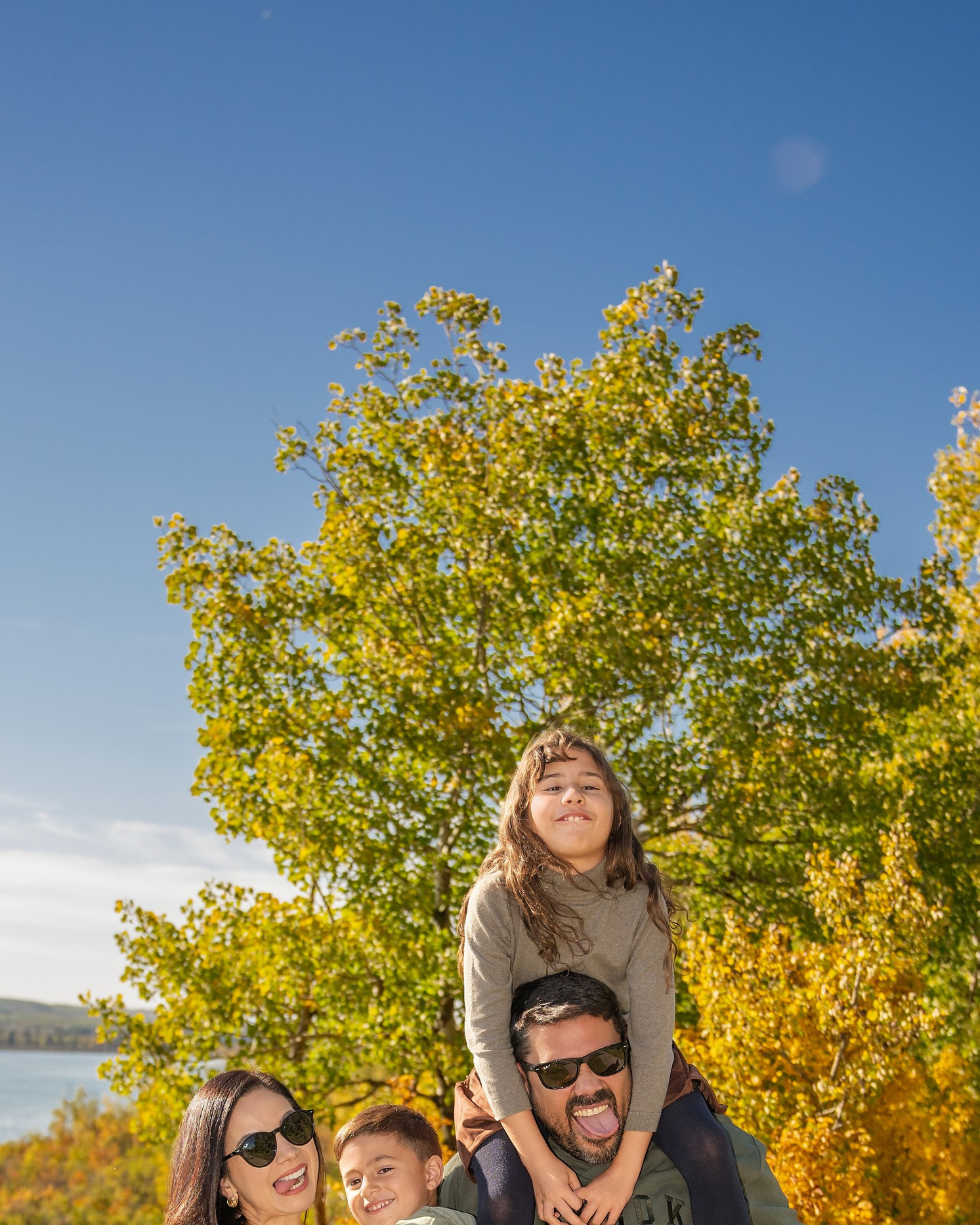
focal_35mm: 56
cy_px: 1104
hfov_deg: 27.1
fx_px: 2030
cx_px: 547
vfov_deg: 31.9
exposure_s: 1/2000
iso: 320
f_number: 2.8
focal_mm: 29
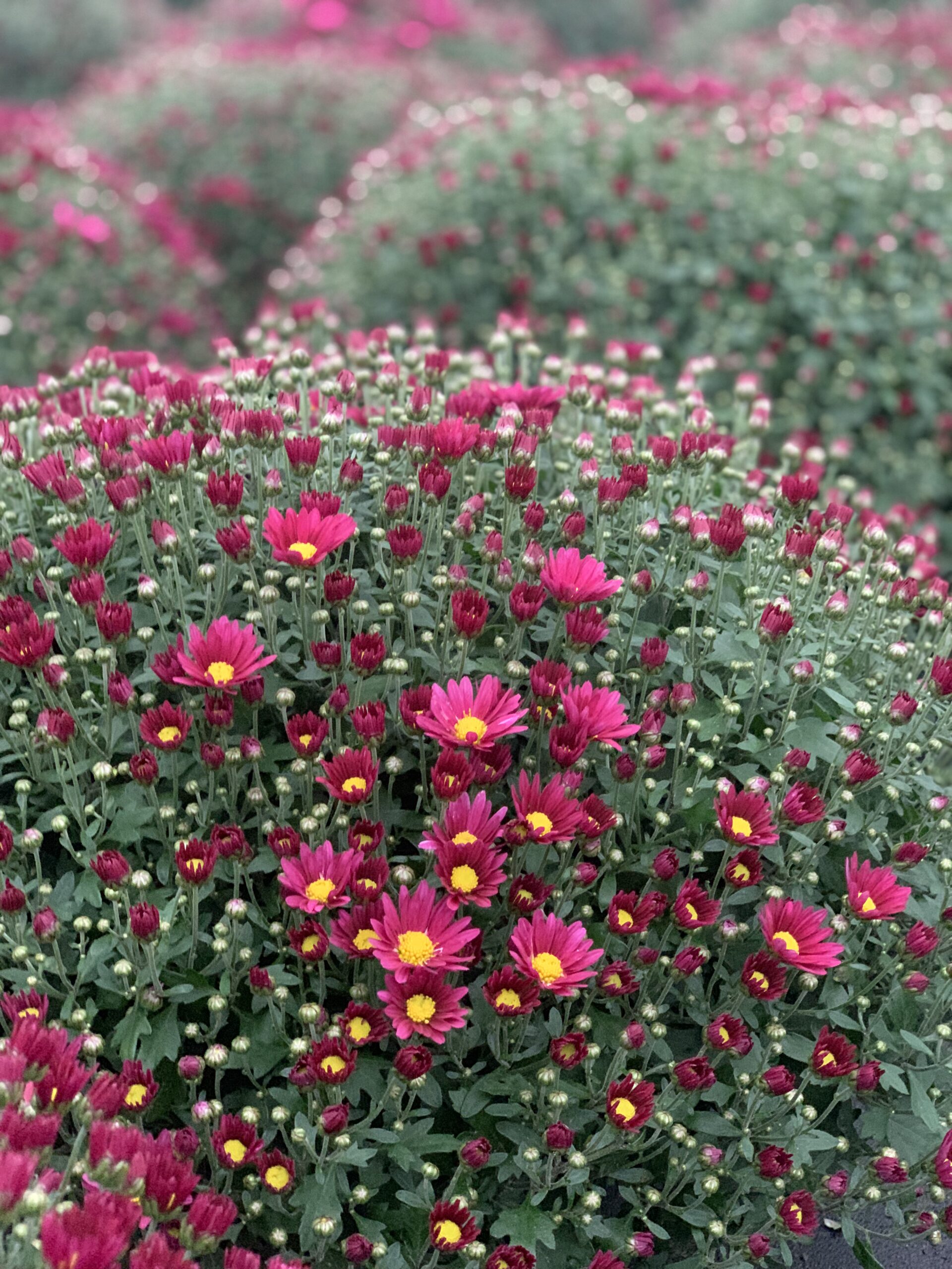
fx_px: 1907
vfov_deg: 36.8
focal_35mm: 52
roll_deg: +1.5
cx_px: 476
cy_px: 634
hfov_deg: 28.0
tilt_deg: -24.6
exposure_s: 1/60
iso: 400
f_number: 2.4
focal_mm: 6
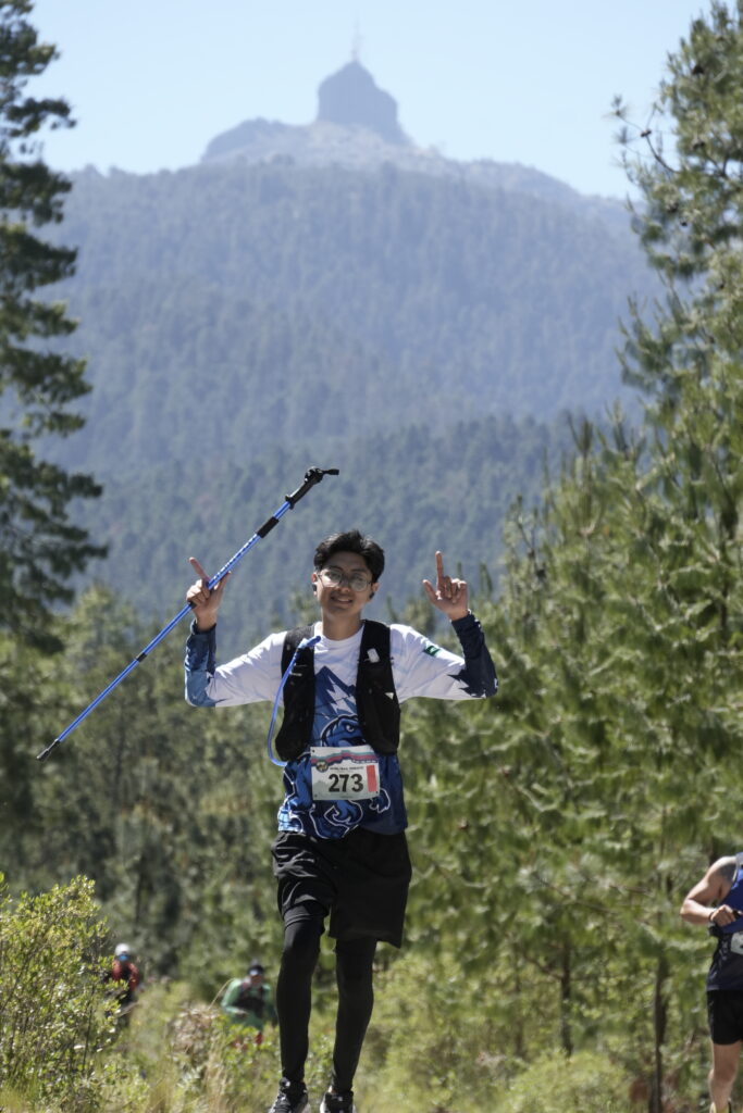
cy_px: 556
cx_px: 372
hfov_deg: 4.4
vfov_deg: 6.5
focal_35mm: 315
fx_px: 9748
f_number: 9
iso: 400
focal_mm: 210
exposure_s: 1/400
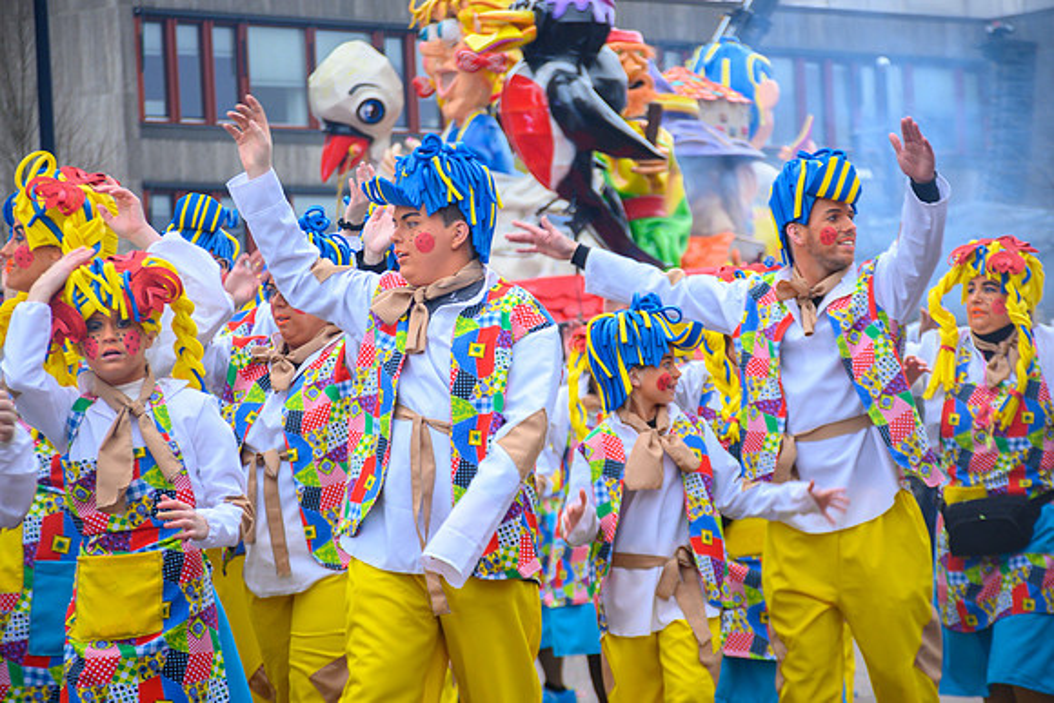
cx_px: 527
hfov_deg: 13.7
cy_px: 352
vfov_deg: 9.2
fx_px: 4392
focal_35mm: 150
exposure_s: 1/160
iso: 400
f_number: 5.6
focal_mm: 100
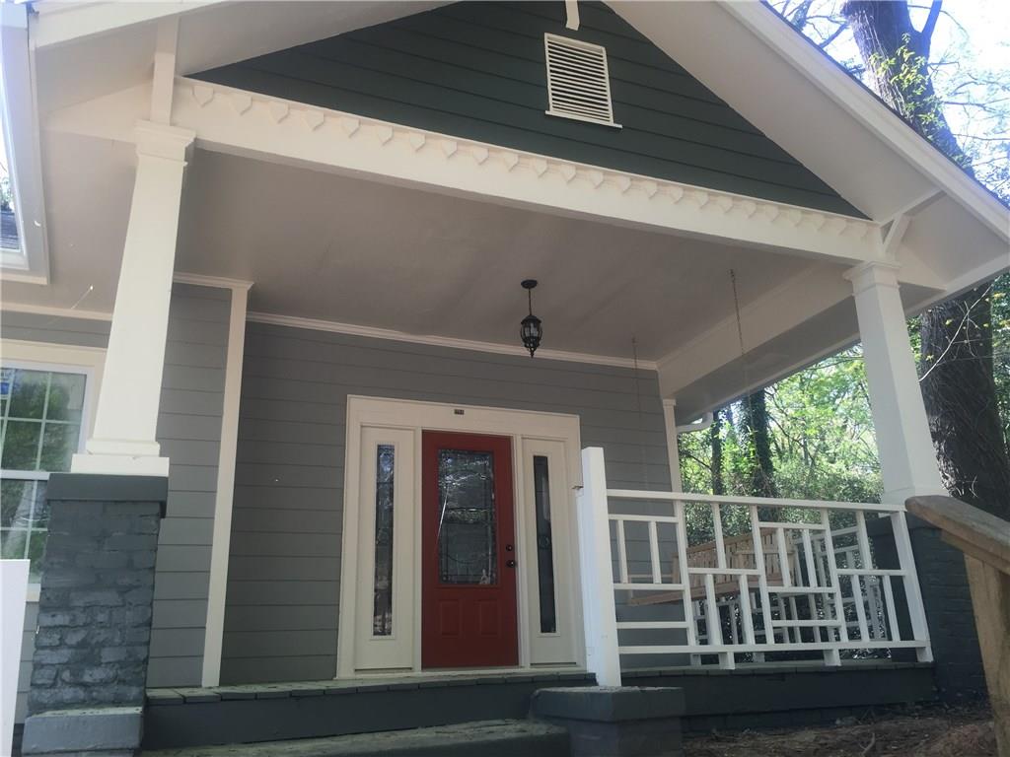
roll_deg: +1.2
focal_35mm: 29
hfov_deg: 61.7
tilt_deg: +18.1
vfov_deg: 48.2
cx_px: 505
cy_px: 378
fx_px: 846
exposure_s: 1/165
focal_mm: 4.15
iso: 32
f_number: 2.2
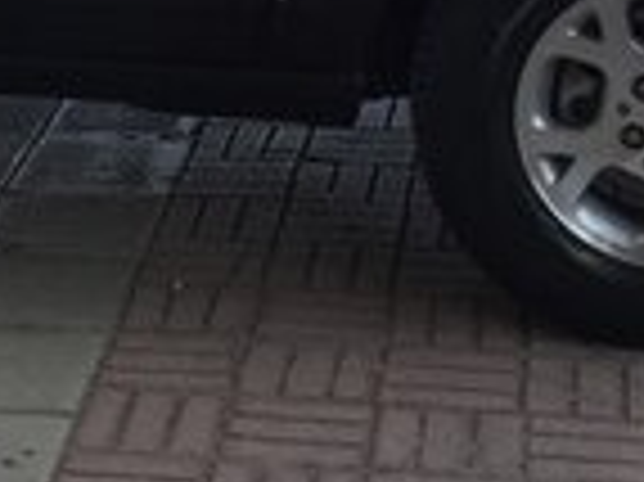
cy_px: -110
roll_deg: +3.6
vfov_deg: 10.8
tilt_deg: -10.9
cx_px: -90
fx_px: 2491
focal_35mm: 134
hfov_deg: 14.3
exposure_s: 1/193
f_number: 2.2
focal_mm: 4.15
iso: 32
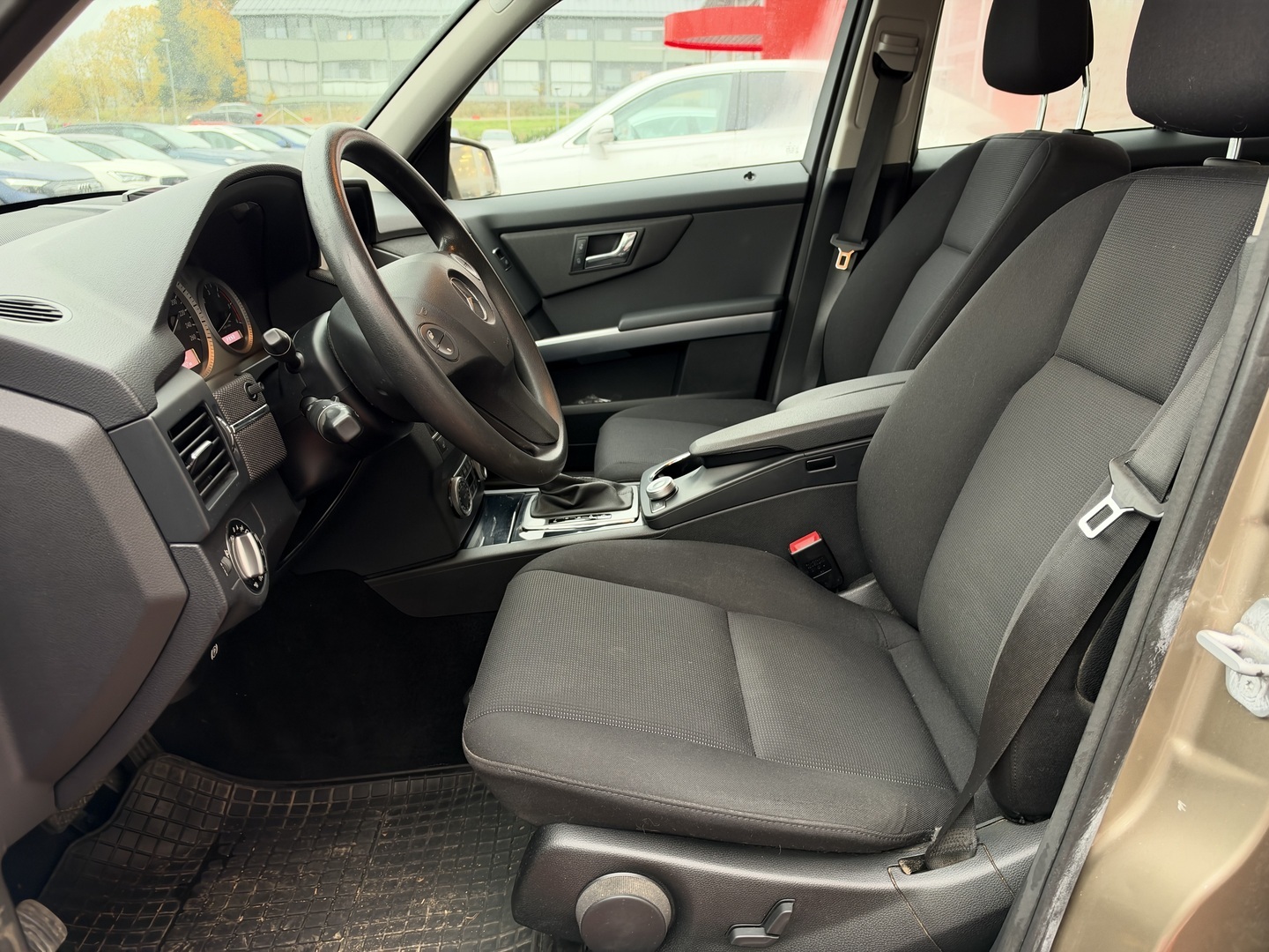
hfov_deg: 71.6
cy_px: 476
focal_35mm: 24
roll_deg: -0.2
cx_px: 634
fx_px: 880
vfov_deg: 56.8
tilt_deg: -20.4
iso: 640
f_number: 1.8
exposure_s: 1/60
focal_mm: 6.93
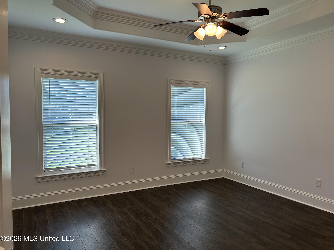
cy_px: 125
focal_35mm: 26
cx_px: 167
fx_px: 251
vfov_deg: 53.1
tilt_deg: -3.2
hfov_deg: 67.3
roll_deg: +0.0
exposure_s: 1/120
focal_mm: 5.7
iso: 40
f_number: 1.5
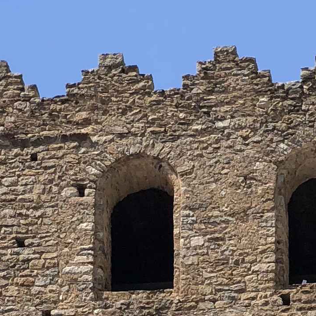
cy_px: 868
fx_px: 2654
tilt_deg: +16.7
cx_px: 258
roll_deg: +0.3
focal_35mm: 257
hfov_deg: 6.8
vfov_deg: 6.4
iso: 16
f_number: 2.4
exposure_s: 1/461
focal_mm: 6
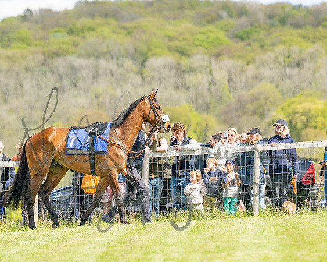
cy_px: 131
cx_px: 143
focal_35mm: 338
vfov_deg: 4.6
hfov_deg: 5.7
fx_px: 3270
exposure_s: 1/2500
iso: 400
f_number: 4
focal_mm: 200
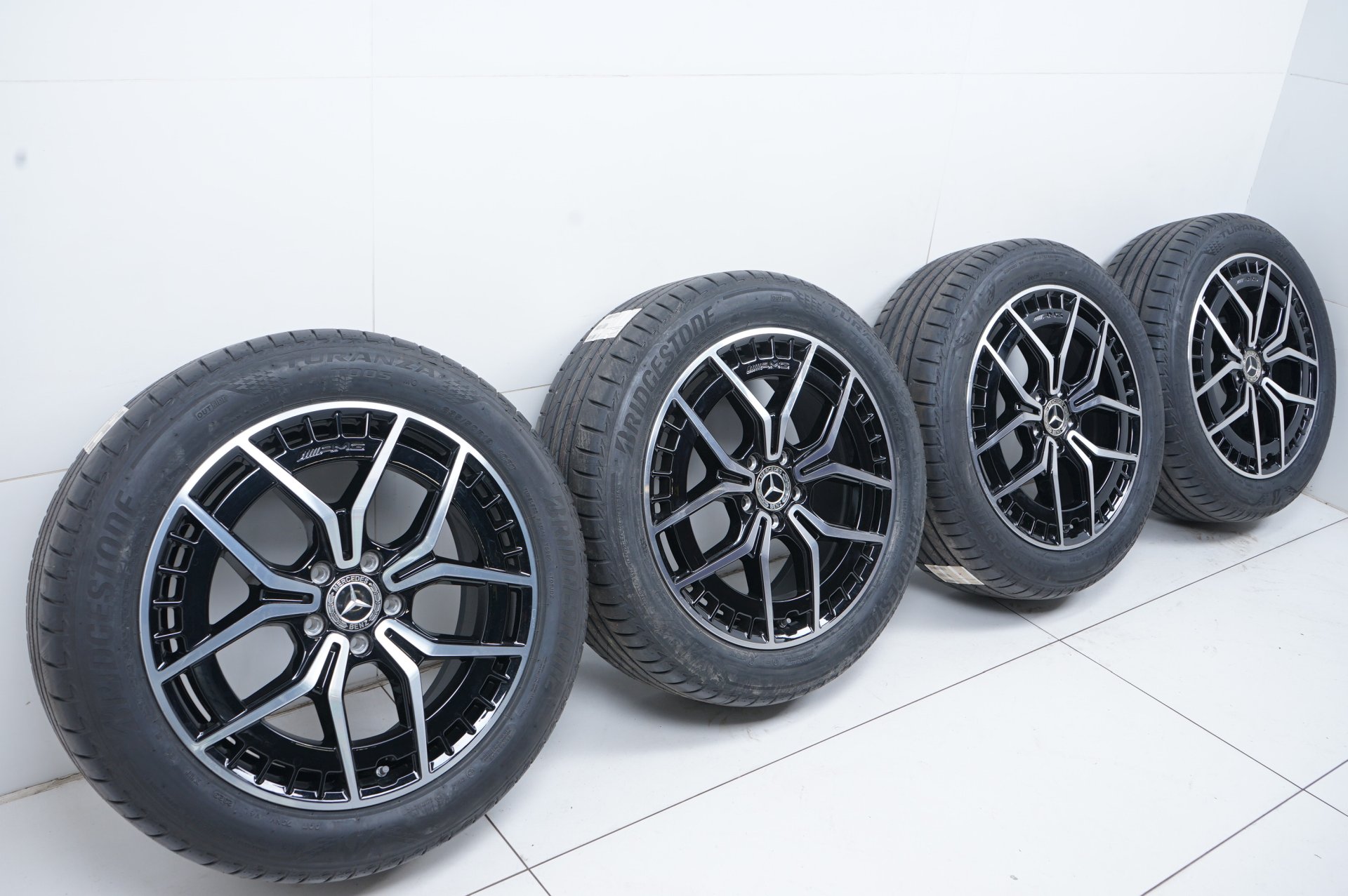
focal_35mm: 32
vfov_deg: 41.1
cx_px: 674
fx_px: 1197
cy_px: 448
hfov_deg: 58.8
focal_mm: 32
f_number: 7.1
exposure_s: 1/125
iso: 250
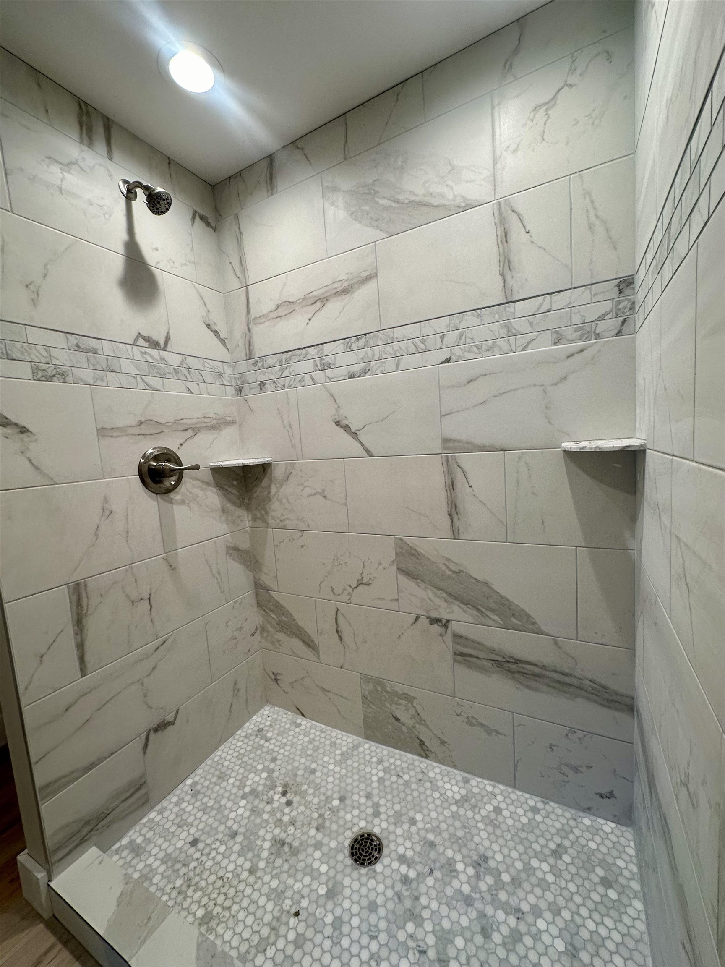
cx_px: 362
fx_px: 391
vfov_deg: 102.1
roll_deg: +4.0
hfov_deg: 85.7
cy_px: 484
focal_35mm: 14
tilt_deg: -5.9
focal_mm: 2.22
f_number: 2.2
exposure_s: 1/120
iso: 160
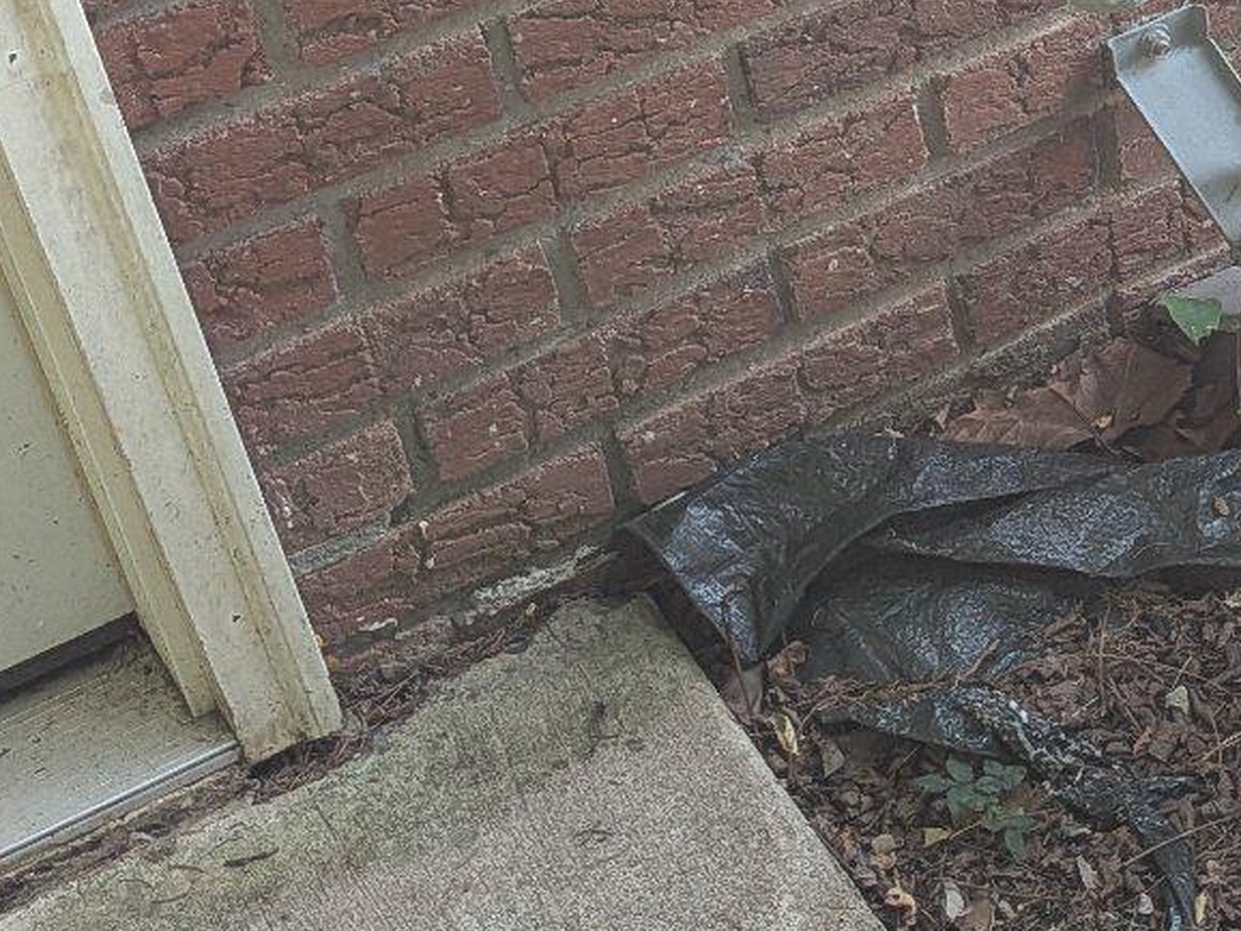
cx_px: 1658
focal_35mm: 85
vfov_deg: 17.0
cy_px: 28
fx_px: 3049
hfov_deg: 20.8
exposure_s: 1/120
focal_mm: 4.53
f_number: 1.7
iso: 42
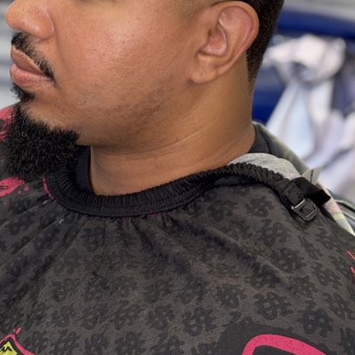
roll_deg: -0.8
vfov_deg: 15.4
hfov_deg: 15.8
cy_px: -50
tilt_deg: -16.5
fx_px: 1276
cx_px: 104
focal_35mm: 110
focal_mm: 5.96
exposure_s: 1/60
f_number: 1.6
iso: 32
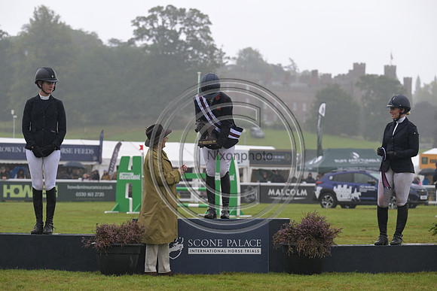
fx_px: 1578
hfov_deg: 15.8
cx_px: 218
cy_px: 146
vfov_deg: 10.6
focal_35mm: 130
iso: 900
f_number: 5
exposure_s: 1/1000
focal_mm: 130
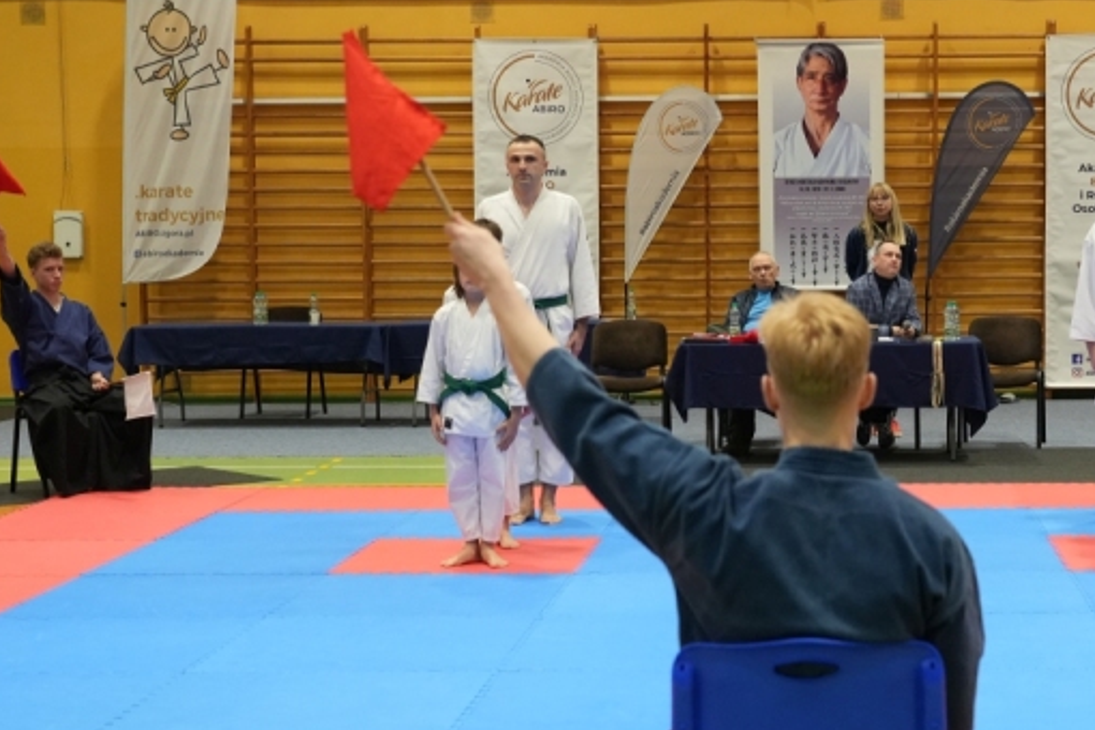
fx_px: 2099
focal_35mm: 69
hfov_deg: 28.9
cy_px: 420
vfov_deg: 19.7
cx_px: 792
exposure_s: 1/250
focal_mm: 44
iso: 4000
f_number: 4.5
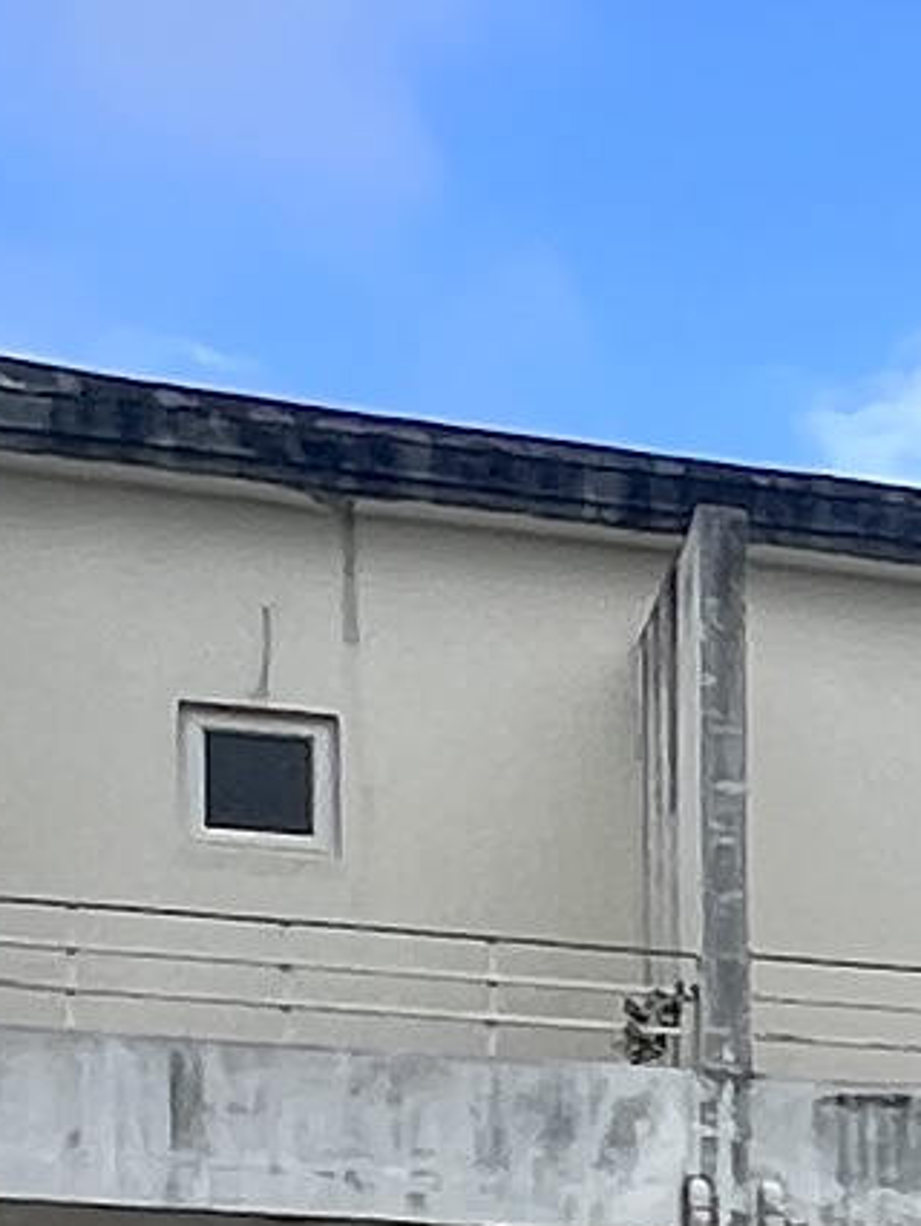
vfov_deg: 14.7
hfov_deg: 10.2
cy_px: 1908
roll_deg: +0.9
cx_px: 2354
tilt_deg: +1.8
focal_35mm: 123
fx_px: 4359
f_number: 1.8
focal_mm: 1.57
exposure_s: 1/742
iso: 32
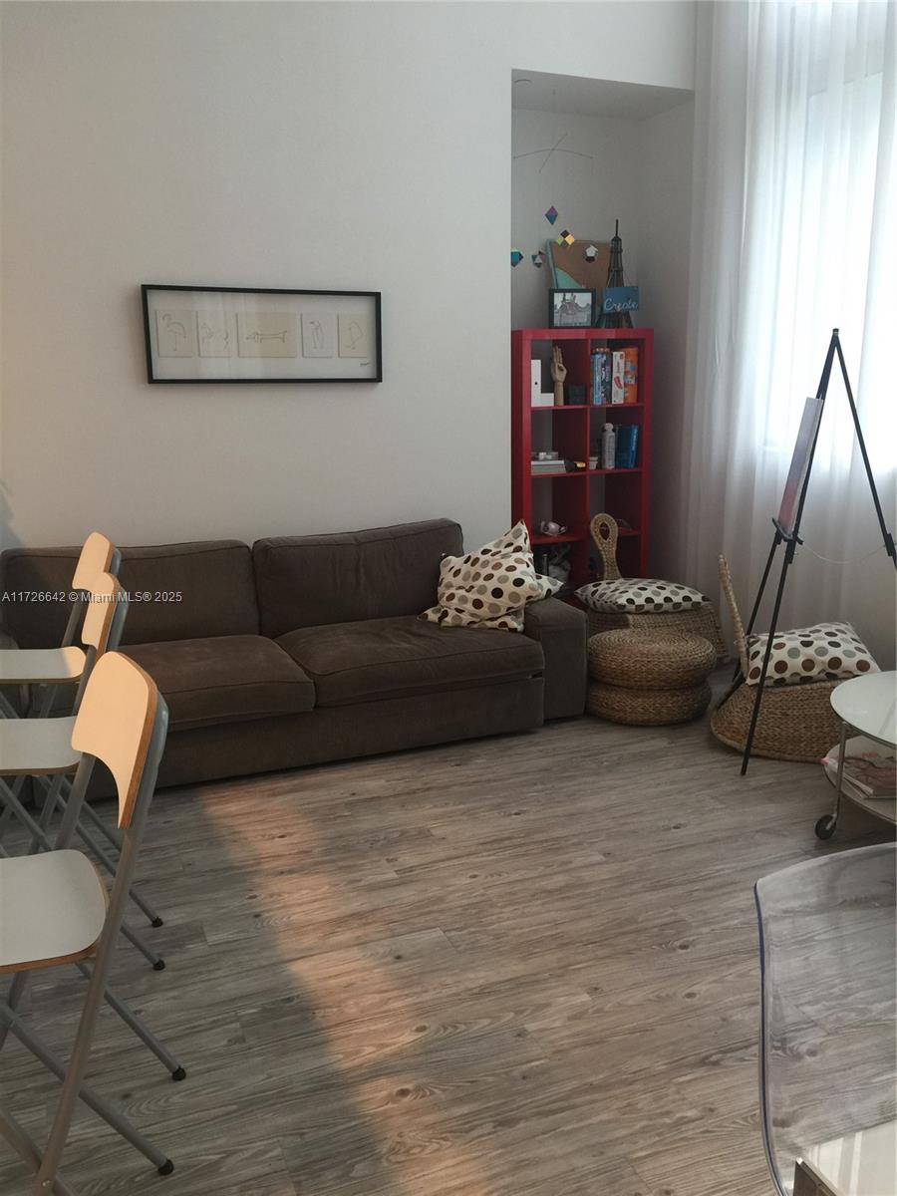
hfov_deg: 48.2
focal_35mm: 29
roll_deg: +0.7
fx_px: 1002
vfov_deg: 61.7
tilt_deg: -10.3
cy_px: 598
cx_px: 448
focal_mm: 4.15
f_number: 2.2
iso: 40
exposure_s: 1/15
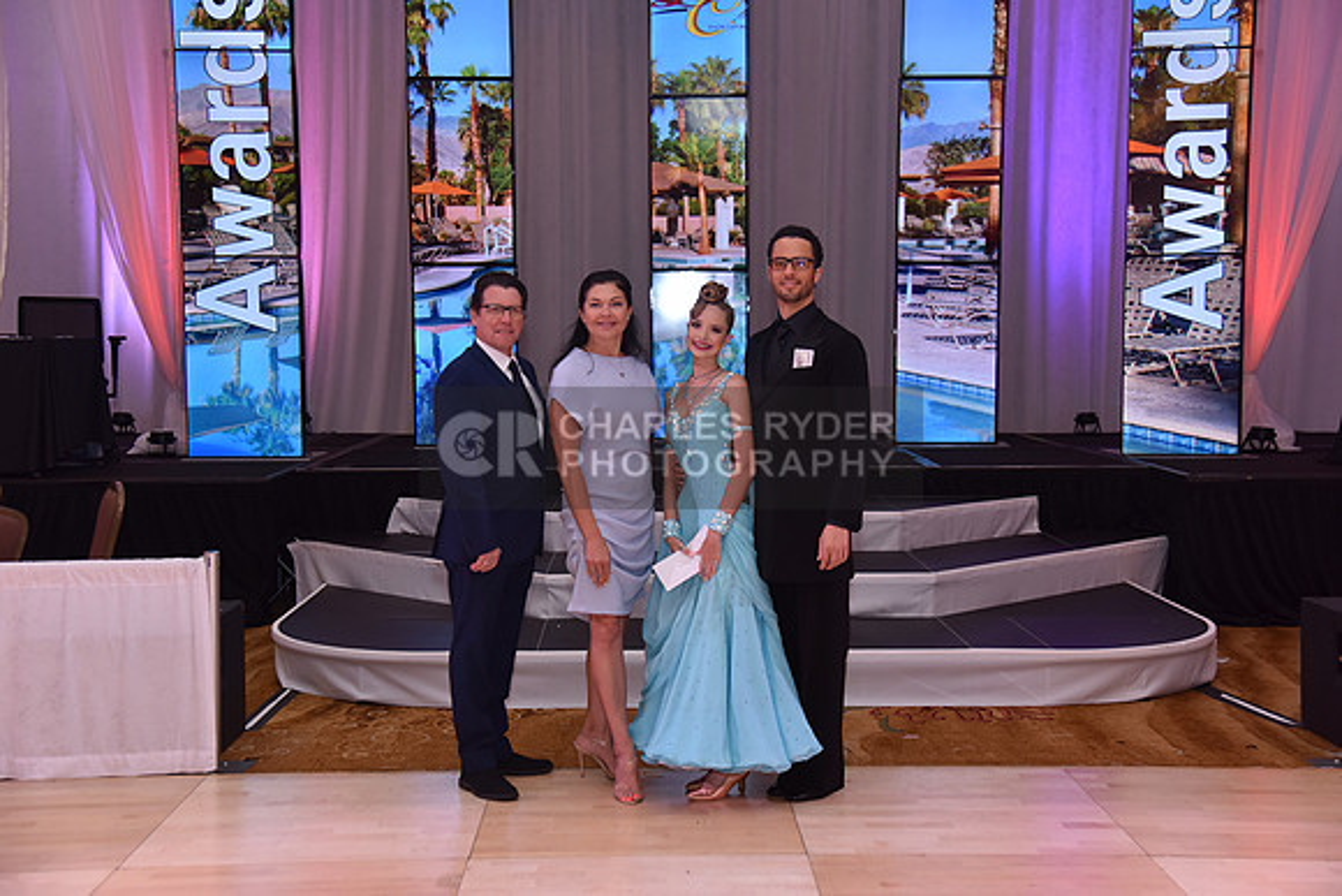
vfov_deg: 28.1
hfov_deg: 41.1
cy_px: 448
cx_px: 671
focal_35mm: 48
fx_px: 1790
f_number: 4.5
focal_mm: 48
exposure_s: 1/250
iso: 1000
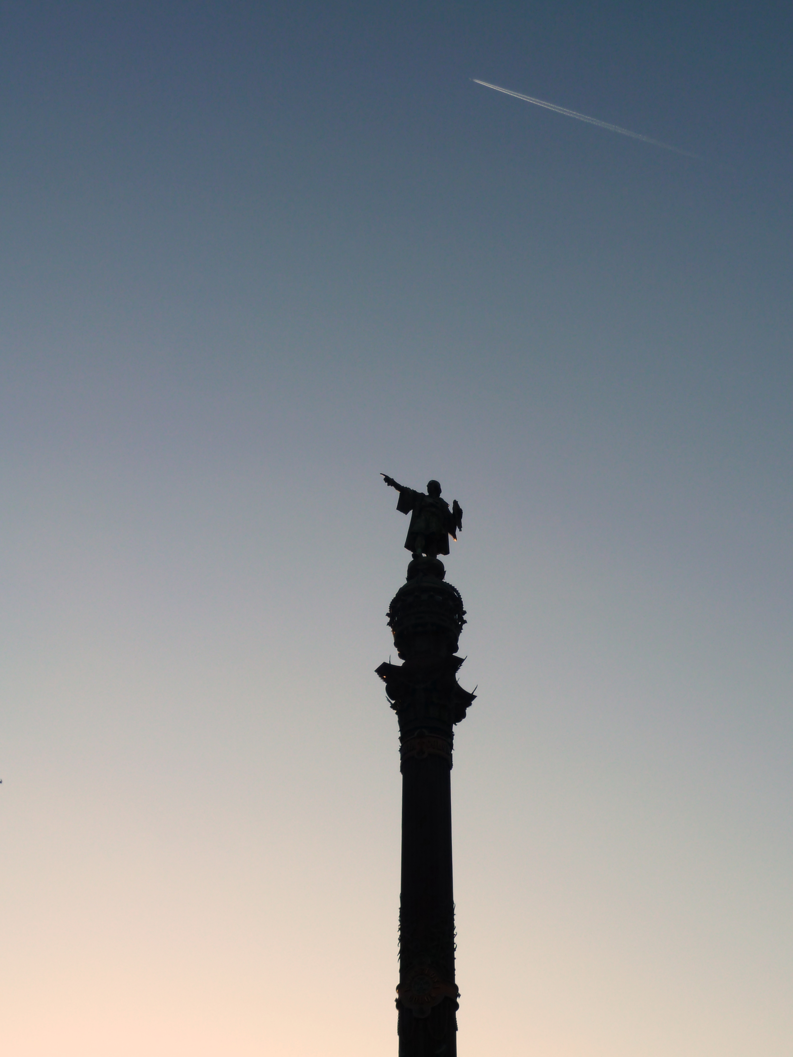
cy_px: 528
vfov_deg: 44.8
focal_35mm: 42
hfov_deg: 34.3
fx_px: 1283
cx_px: 396
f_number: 4
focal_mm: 6.9
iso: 80
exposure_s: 1/320
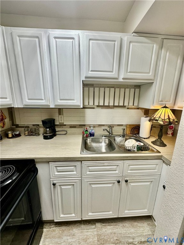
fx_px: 99
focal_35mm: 14
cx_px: 92
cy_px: 122
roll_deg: -1.7
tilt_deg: -11.7
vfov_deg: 102.1
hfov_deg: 85.7
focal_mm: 2.22
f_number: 2.2
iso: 125
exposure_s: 1/120
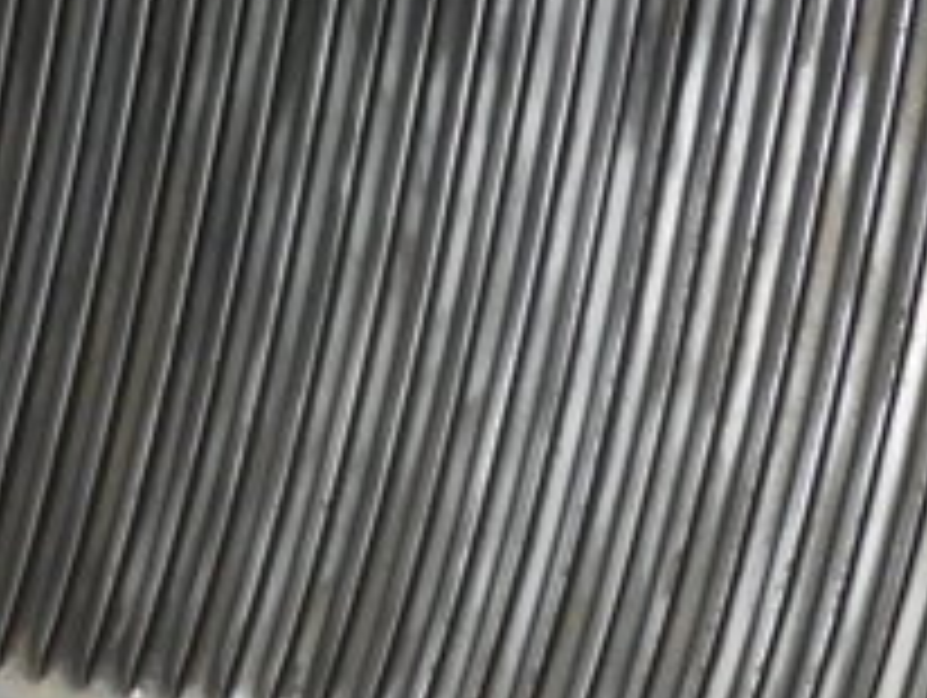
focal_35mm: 95
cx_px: 342
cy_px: 426
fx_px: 2547
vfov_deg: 15.6
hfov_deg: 20.6
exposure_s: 1/250
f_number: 2.7
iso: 200
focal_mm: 5
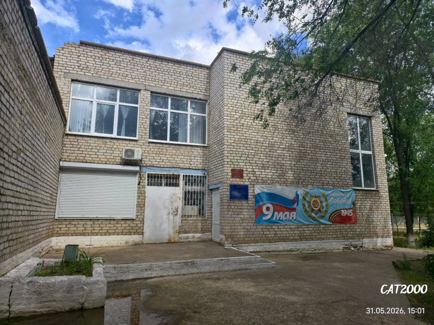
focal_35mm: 23
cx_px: 217
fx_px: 288
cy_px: 162
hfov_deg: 73.9
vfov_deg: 58.9
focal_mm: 6.54
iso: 72
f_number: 1.57
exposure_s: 1/2653
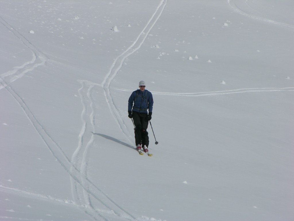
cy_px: 110
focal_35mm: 280
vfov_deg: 5.3
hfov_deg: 7.1
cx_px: 147
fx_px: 2378
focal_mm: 71.2
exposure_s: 1/512
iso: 50
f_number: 7.4
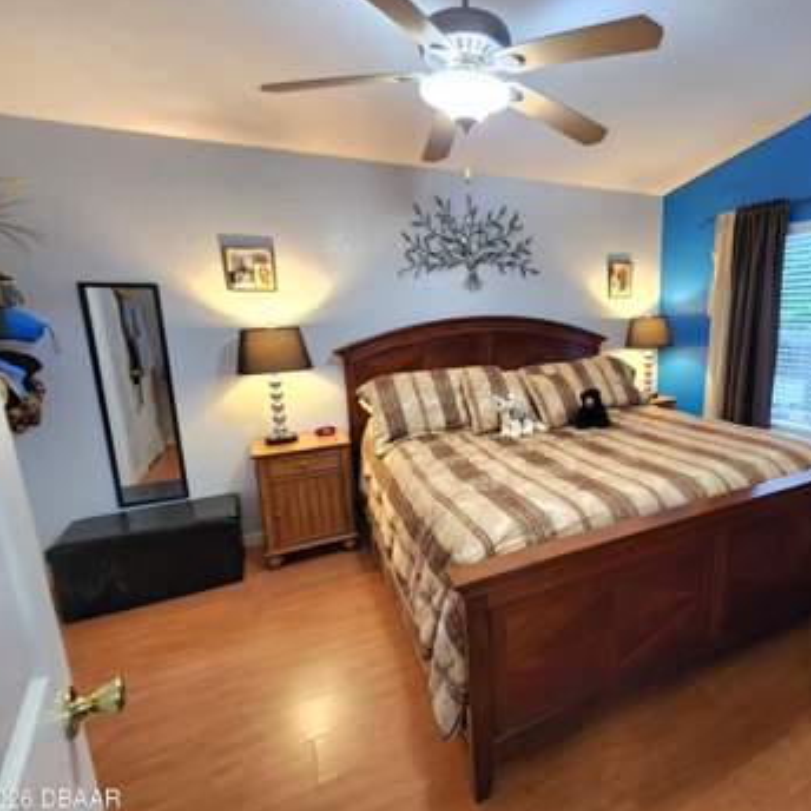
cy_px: 411
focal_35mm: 16
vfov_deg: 87.4
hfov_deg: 85.0
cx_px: 526
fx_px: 424
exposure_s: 1/30
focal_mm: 2.2
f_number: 2.2
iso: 320
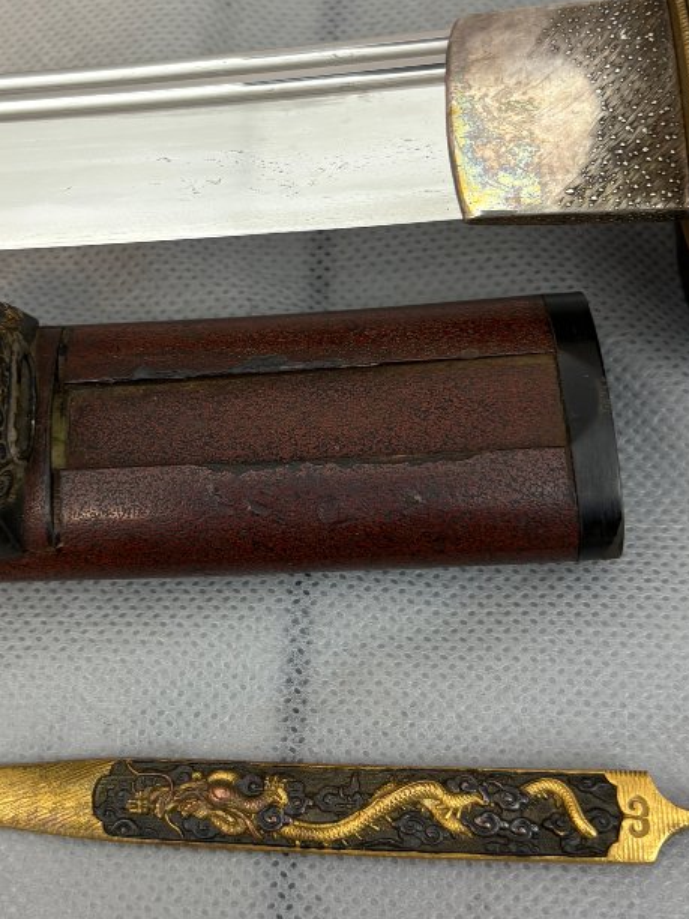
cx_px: 255
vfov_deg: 37.3
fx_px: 1353
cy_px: 366
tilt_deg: -60.9
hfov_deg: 28.4
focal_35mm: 51
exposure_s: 1/50
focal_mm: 5.96
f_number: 1.6
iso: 80
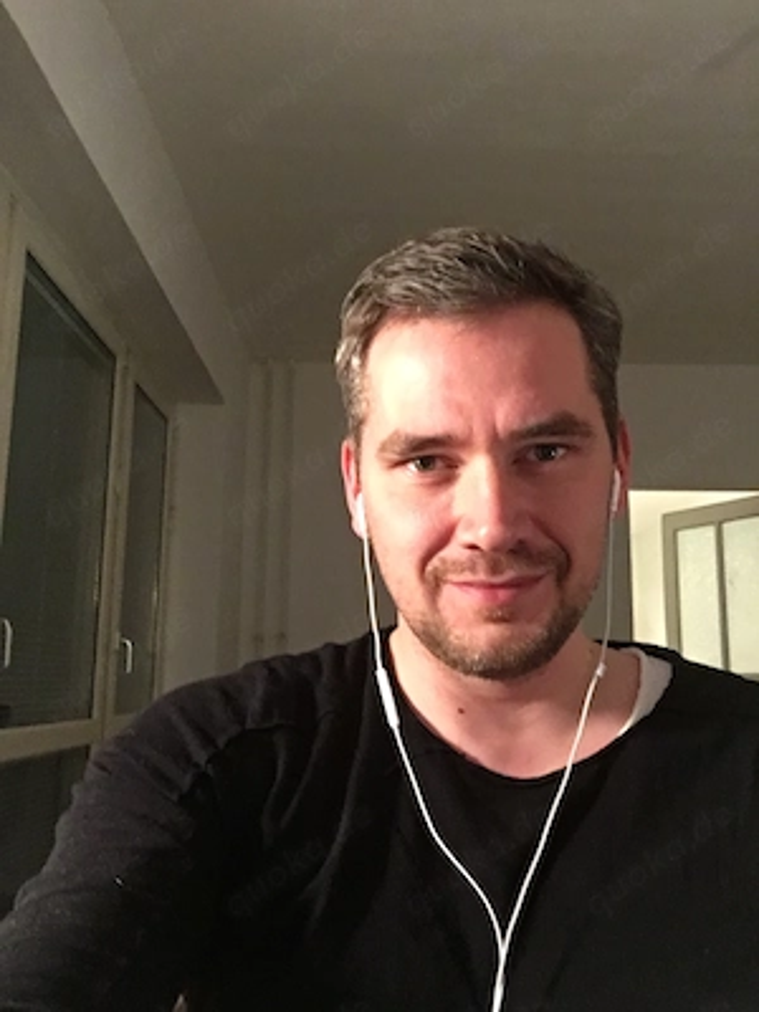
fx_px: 906
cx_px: 380
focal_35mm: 31
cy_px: 506
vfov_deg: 58.4
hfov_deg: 45.4
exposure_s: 1/20
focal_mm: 2.65
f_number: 2.2
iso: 320
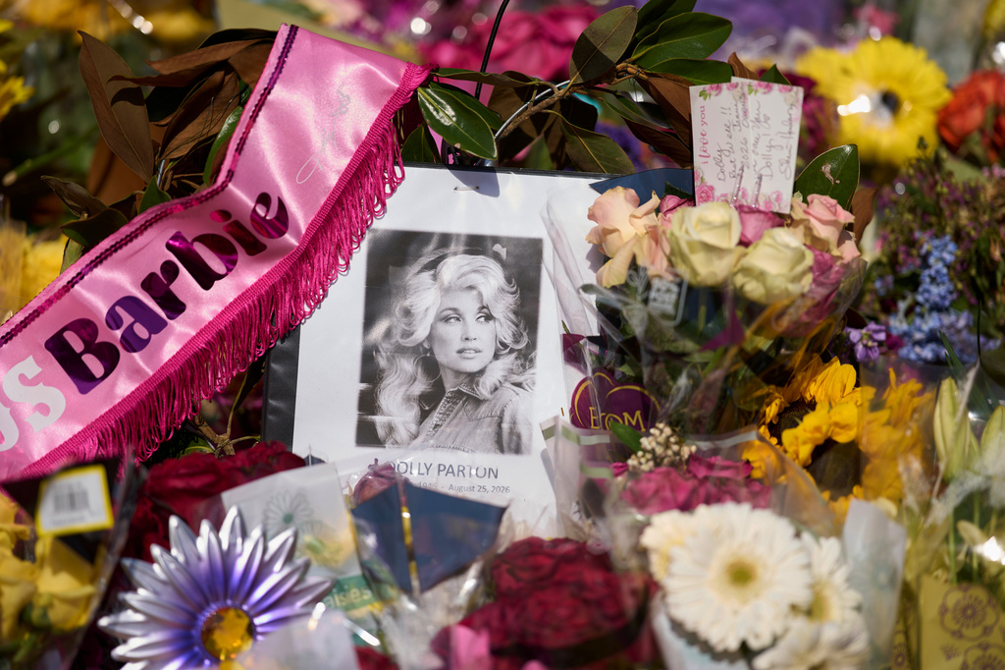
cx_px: 502
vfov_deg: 10.2
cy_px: 335
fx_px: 3767
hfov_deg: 15.2
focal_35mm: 135
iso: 50
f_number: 1.8
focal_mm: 135
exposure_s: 1/4000
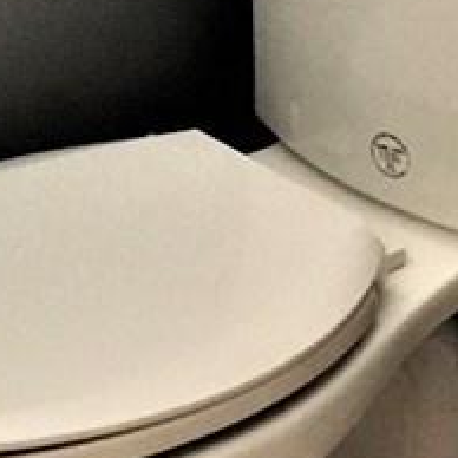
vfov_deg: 12.6
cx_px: 196
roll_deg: -1.2
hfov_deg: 12.9
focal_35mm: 135
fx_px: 2021
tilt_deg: -20.4
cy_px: -111
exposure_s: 1/15
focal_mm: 4.15
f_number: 2.2
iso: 320
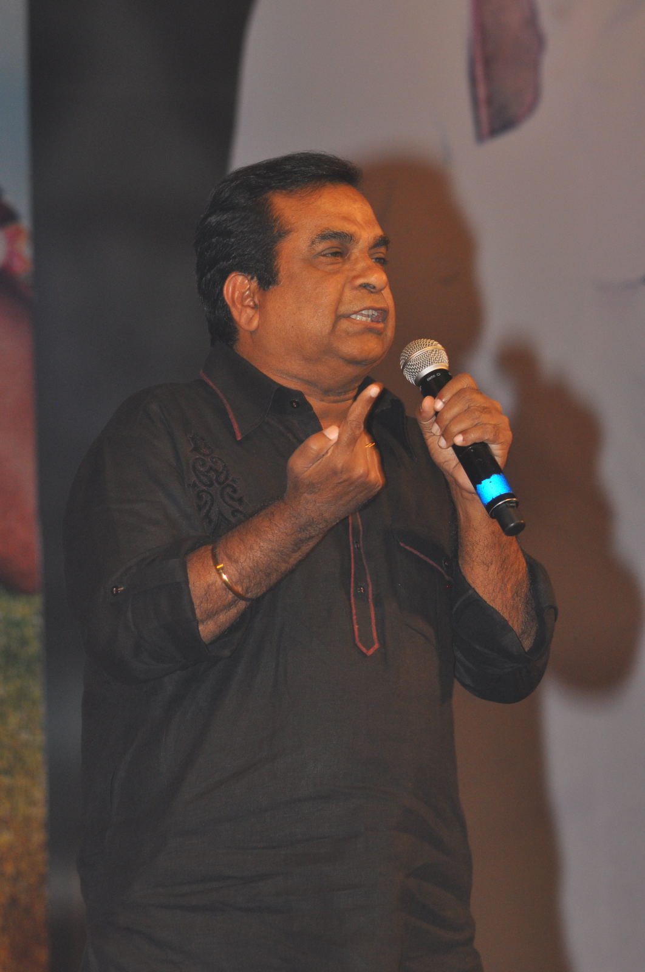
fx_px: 7278
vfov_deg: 7.6
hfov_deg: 5.1
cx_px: 322
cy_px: 486
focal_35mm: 270
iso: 640
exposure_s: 1/100
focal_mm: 180
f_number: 7.1
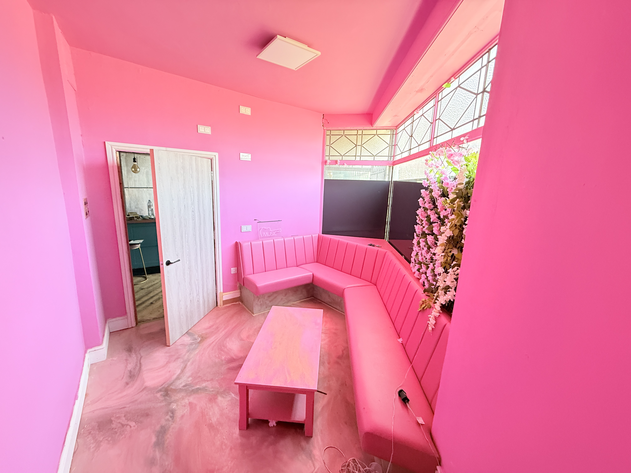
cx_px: 316
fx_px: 255
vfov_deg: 85.7
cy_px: 236
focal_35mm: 14
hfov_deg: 102.1
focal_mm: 2.22
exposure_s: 1/60
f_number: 2.2
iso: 500
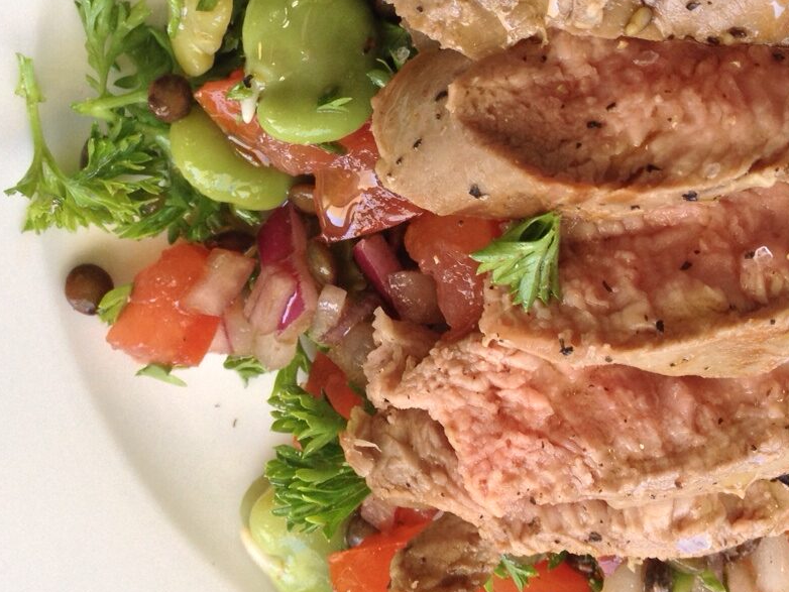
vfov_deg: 20.0
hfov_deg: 26.6
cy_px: 149
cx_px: 333
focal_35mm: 73
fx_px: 1664
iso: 50
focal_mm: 4.28
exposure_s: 1/40
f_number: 2.4
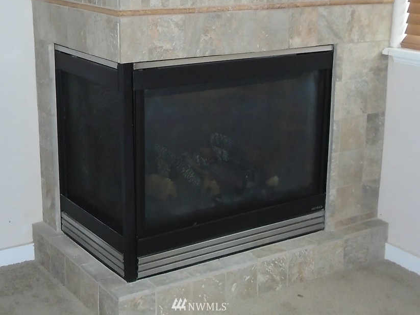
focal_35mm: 61
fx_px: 740
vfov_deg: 24.0
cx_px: 200
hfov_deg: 31.7
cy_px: 128
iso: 800
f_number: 4.5
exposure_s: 1/50
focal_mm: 8.7
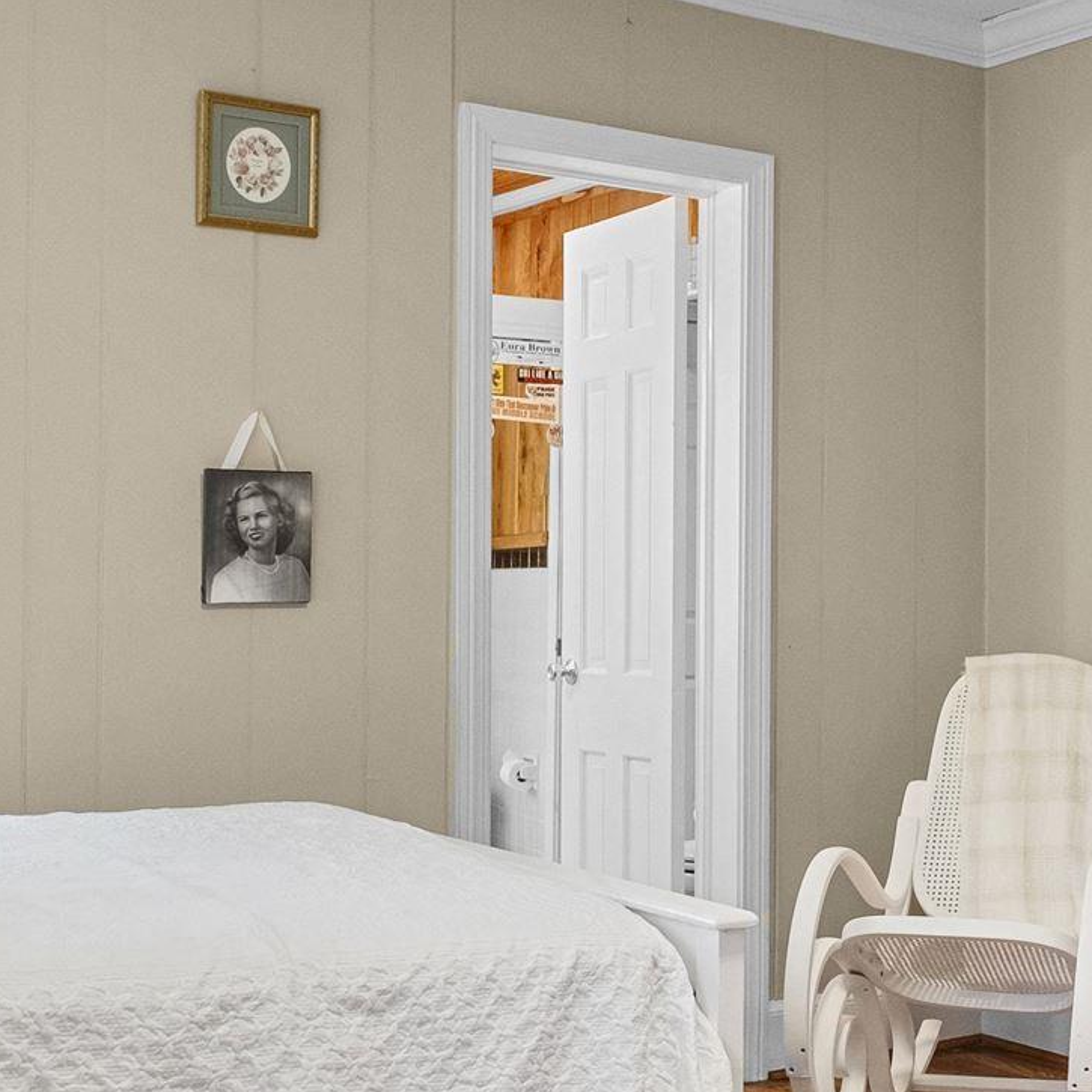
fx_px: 1927
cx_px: 947
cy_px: 648
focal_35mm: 54
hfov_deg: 30.5
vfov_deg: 31.6
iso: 640
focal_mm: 10
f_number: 7.1
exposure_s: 1/3
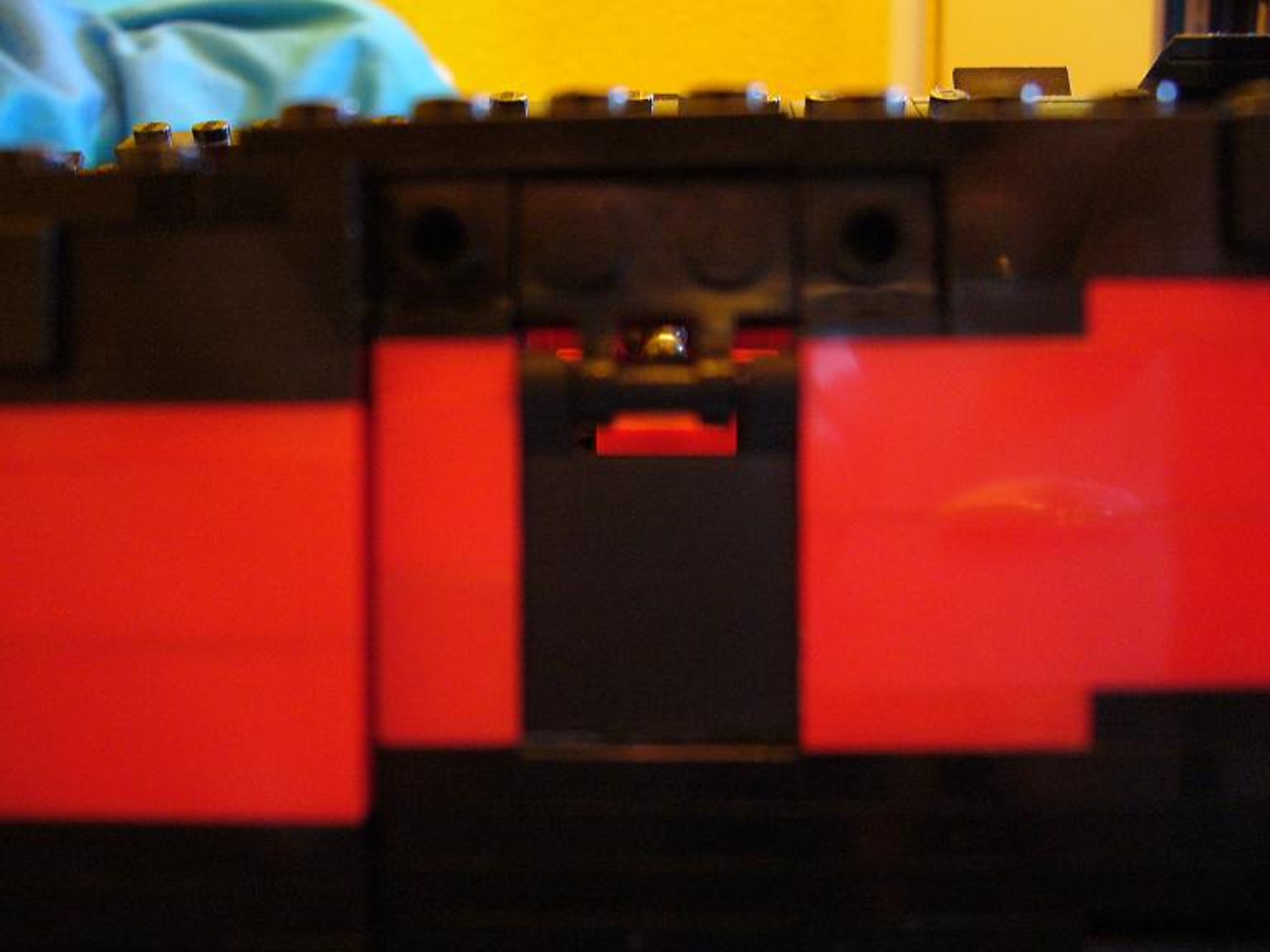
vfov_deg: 40.7
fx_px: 1284
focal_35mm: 35
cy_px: 476
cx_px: 635
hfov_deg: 52.6
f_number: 2.8
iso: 200
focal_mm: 5.8
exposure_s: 1/8
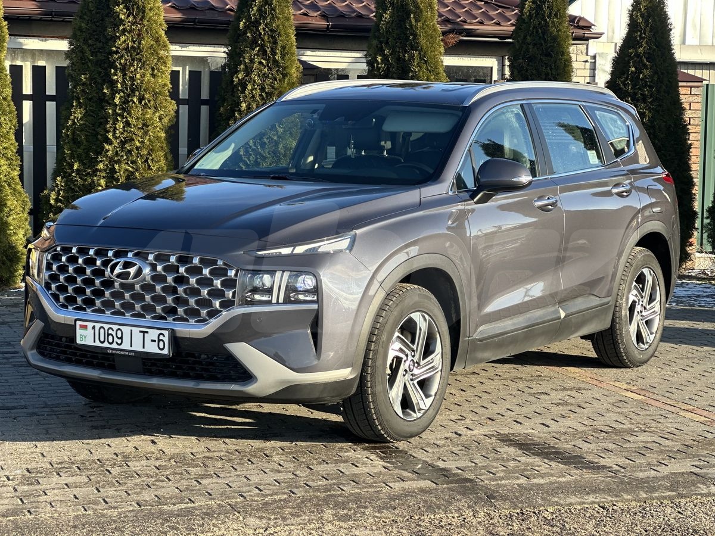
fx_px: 1590
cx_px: 358
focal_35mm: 77
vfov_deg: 19.1
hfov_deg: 25.3
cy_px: 268
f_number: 2.8
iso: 20
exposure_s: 1/141
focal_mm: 9
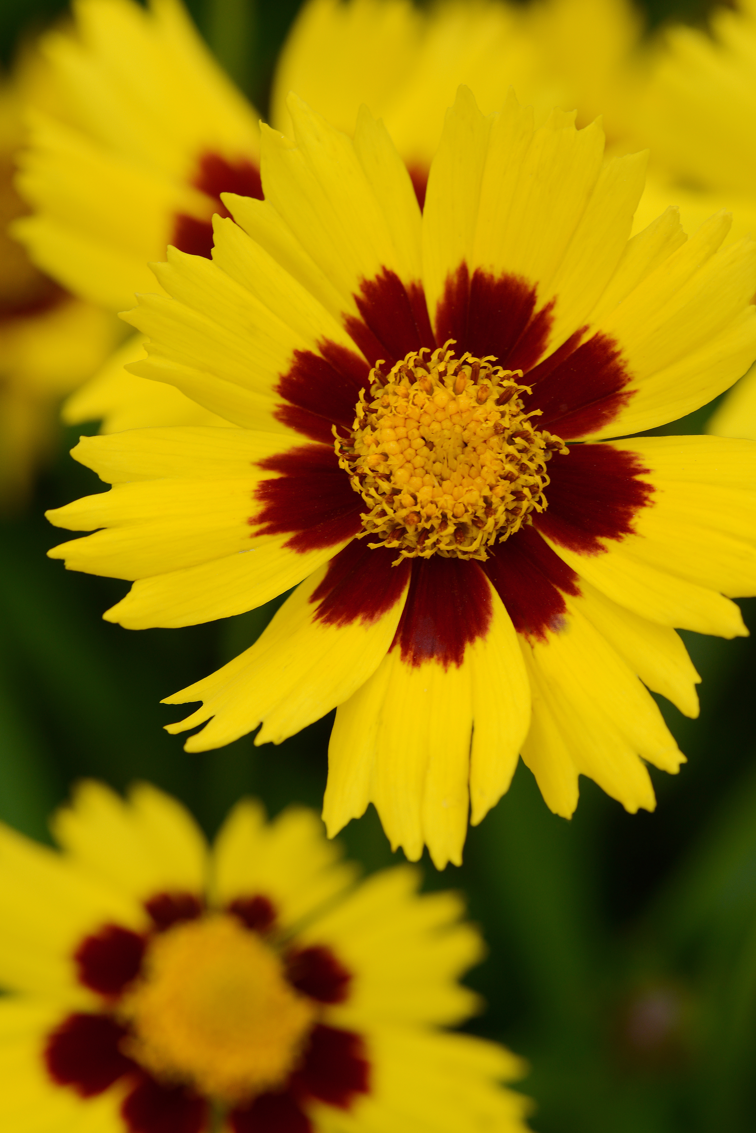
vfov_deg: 15.2
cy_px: 442
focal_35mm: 135
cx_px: 427
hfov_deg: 10.2
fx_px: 4249
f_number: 11
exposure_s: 1/160
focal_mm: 105
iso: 200
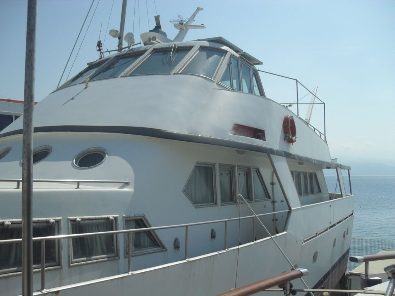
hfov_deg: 52.6
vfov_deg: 40.7
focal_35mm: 35
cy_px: 148
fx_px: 399
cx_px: 198
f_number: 8.9
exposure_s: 1/350
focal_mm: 6.2
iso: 100
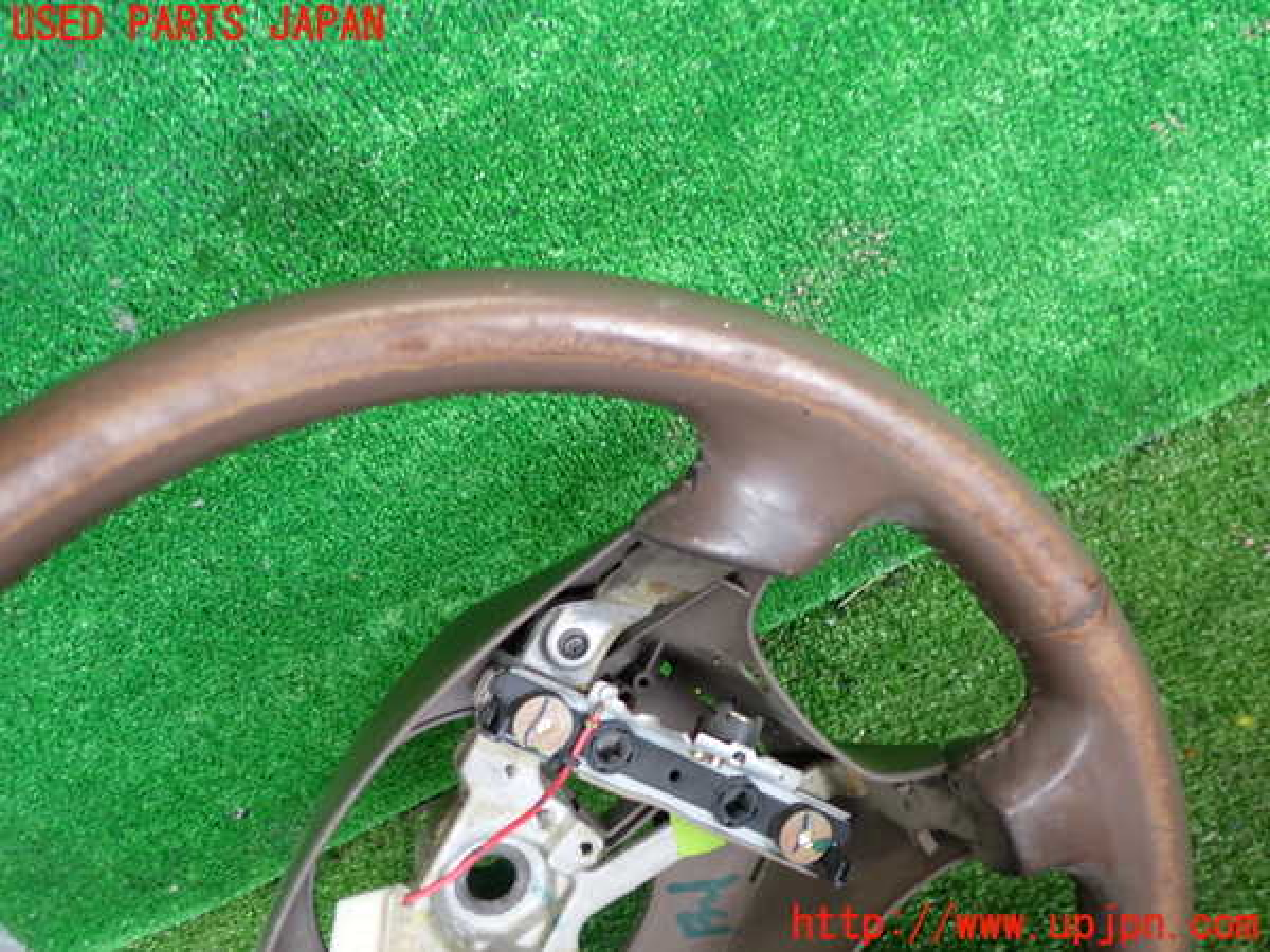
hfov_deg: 60.0
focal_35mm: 30
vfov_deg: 46.8
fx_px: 1101
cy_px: 476
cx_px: 635
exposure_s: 1/60
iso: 200
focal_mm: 5.4
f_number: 2.3
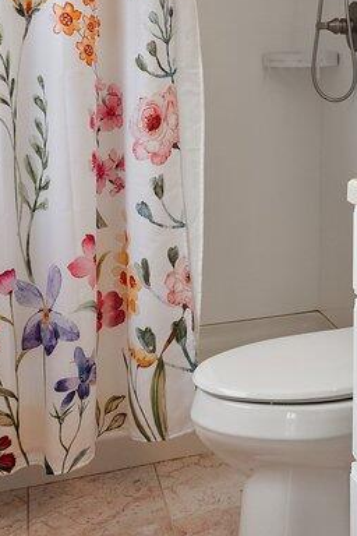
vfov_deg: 33.6
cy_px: 46
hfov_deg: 22.5
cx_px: 416
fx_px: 833
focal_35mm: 56
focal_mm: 14
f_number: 9
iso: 800
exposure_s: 1/50
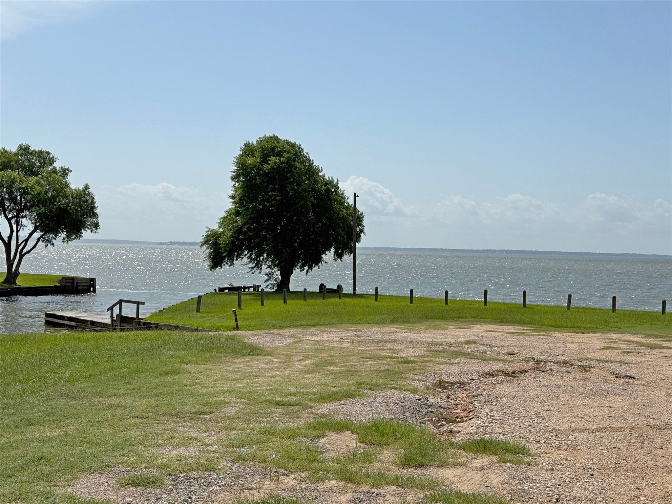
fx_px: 932
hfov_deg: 39.7
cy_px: 252
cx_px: 336
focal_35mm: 48
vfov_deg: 30.3
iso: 64
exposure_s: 1/11364
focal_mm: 6.76
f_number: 1.78
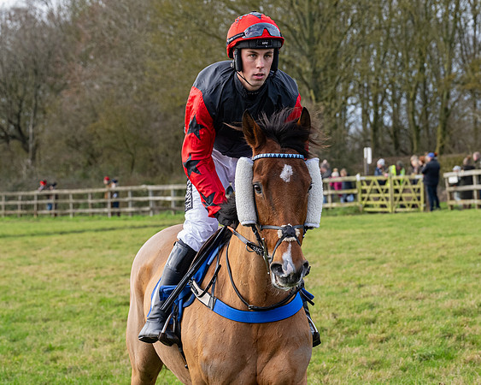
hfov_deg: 12.7
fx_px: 2167
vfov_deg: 10.1
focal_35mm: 152
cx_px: 294
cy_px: 139
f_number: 5
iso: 800
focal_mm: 70
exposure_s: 1/800
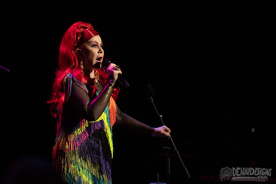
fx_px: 2000
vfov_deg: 5.3
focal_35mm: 261
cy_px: 64
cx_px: 113
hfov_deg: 7.9
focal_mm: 200
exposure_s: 1/800
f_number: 3.2
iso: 1250
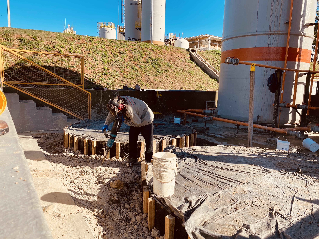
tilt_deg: -7.2
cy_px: 120
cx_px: 160
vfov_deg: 53.1
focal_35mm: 26
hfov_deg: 67.3
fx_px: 240
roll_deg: -1.6
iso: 32
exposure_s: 1/1377
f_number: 1.8
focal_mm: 4.25
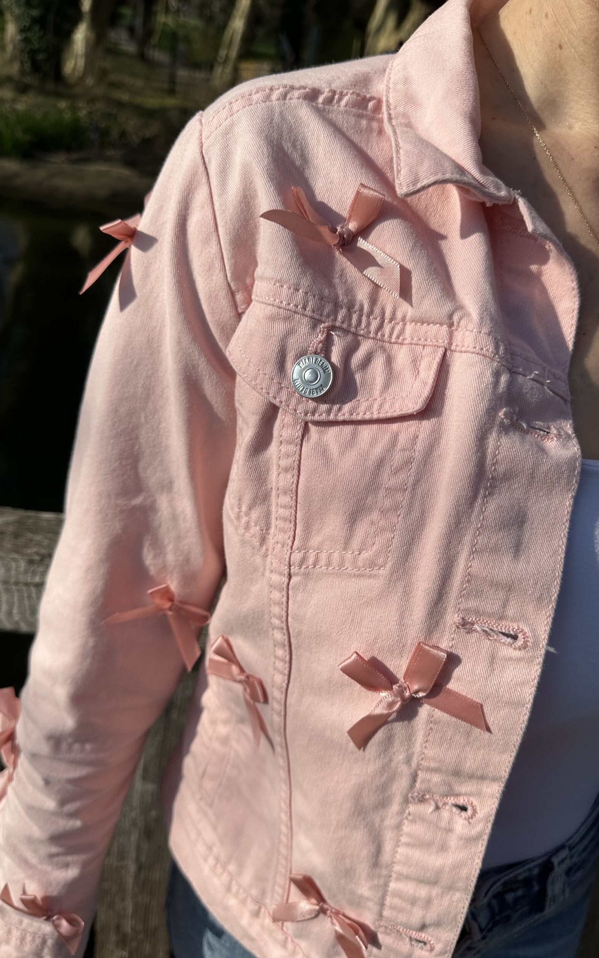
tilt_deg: -30.1
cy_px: 488
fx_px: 679
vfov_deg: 70.4
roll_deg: -10.5
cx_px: 320
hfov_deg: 47.6
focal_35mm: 26
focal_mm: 6.86
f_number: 1.78
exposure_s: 1/8929
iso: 80
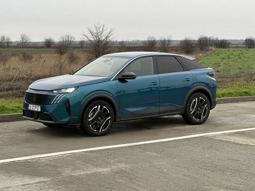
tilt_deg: -3.9
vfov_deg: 19.1
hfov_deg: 25.3
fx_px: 567
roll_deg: +0.2
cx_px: 128
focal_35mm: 77
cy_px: 96
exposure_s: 1/121
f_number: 2.8
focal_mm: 9
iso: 100
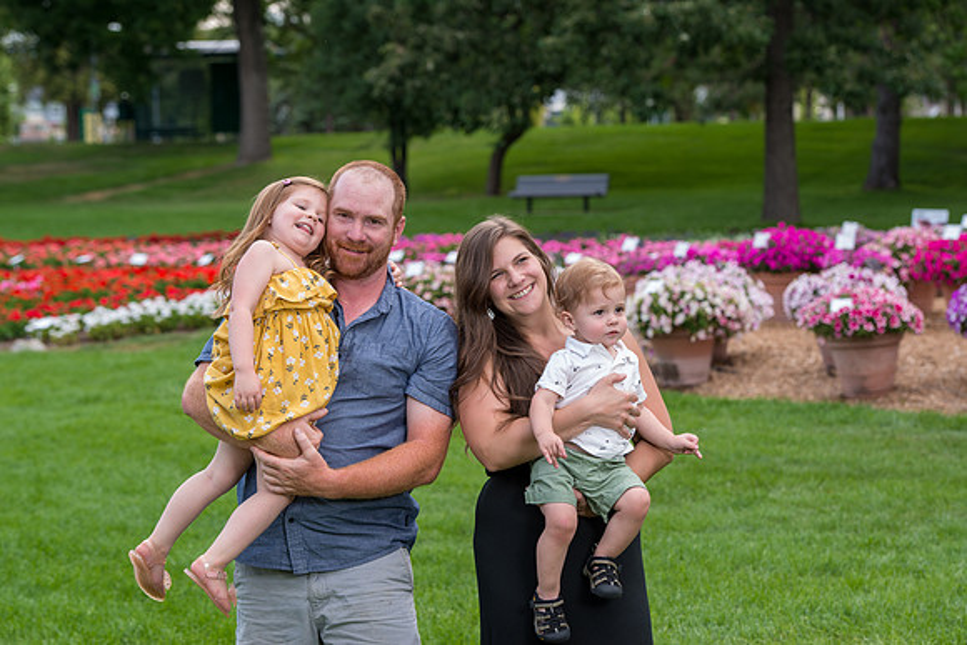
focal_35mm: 105
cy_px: 322
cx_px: 484
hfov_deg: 19.5
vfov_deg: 13.0
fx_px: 2821
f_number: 6.3
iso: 400
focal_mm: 105
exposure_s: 1/250
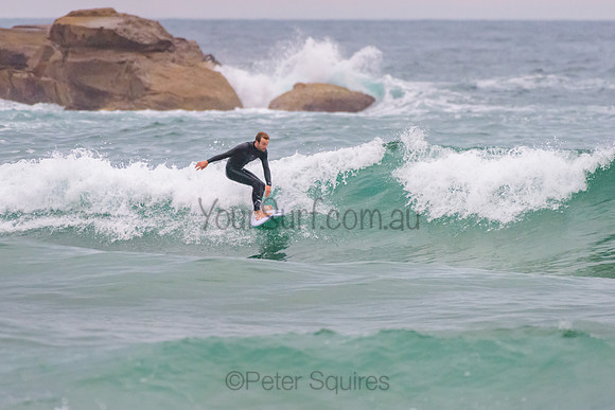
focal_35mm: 613
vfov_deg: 2.2
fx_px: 10476
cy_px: 179
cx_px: 258
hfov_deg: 3.4
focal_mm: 500
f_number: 5.6
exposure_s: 1/1250
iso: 2000
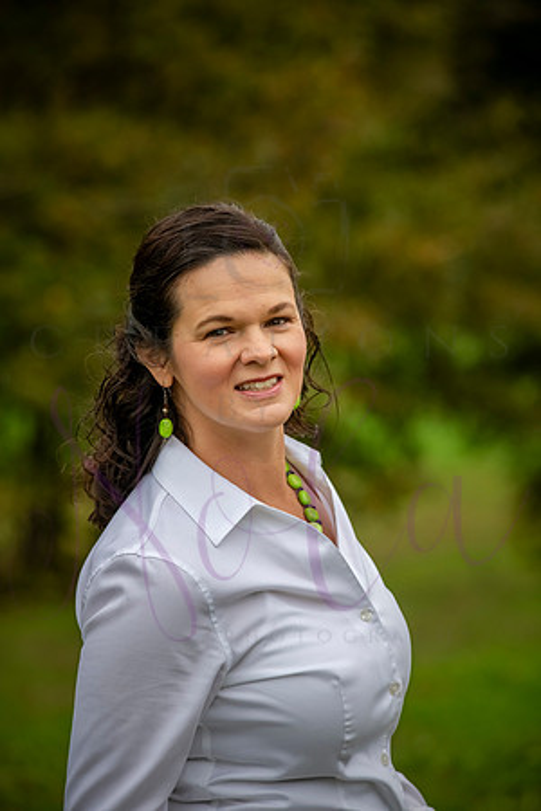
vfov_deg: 14.2
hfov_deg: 9.5
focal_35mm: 145
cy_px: 406
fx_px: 3268
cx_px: 270
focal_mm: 145
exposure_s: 1/800
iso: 1000
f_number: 5.6
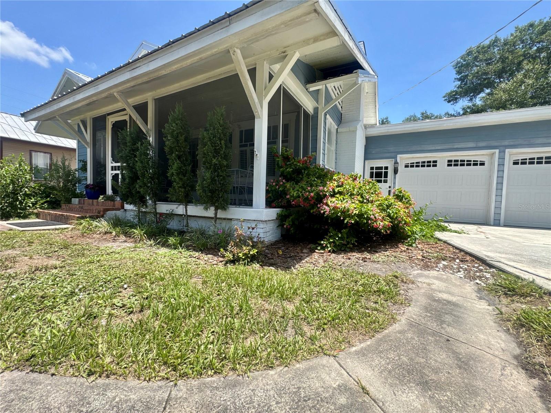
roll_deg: -2.2
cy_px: 206
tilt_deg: -2.4
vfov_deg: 85.7
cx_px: 276
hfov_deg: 102.1
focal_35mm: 14
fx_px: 223
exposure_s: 1/763
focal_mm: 2.22
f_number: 2.2
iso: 40
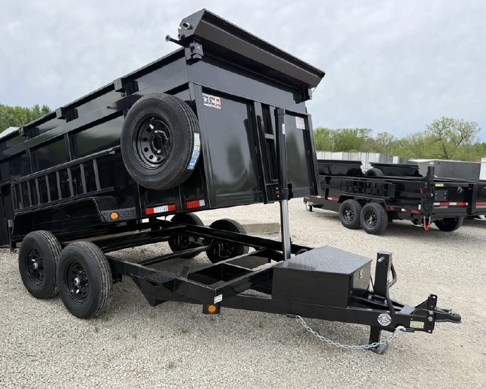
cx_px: 224
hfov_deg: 65.9
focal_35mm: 26
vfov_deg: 54.9
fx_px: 374
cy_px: 192
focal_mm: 6.76
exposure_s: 1/2703
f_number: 1.78
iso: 80
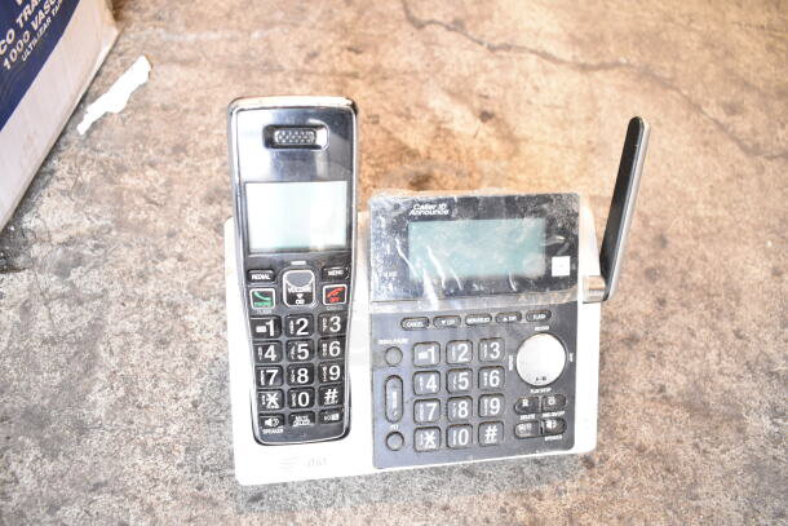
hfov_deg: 59.5
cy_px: 263
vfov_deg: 41.7
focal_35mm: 32
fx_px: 690
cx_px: 394
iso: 1600
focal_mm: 21
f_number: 4.5
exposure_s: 1/80
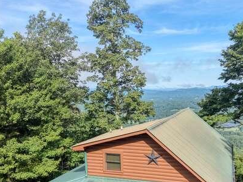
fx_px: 281
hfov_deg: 46.6
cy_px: 150
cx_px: 141
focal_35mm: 40
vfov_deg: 34.7
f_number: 1.8
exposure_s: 1/8000
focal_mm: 8.67
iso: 400
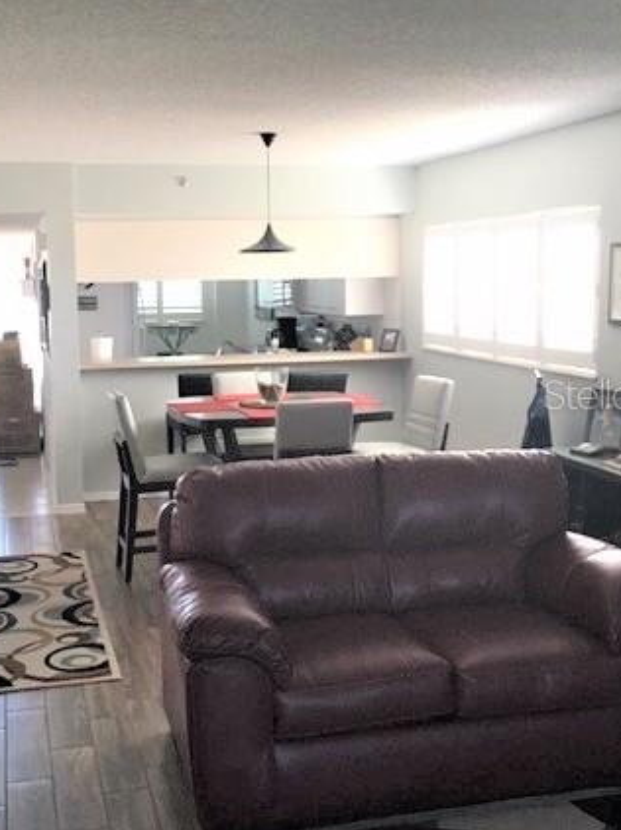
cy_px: 393
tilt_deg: -6.3
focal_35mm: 44
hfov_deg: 32.8
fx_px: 1054
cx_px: 257
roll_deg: +0.5
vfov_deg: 43.0
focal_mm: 4.15
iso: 40
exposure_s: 1/30
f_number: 2.2
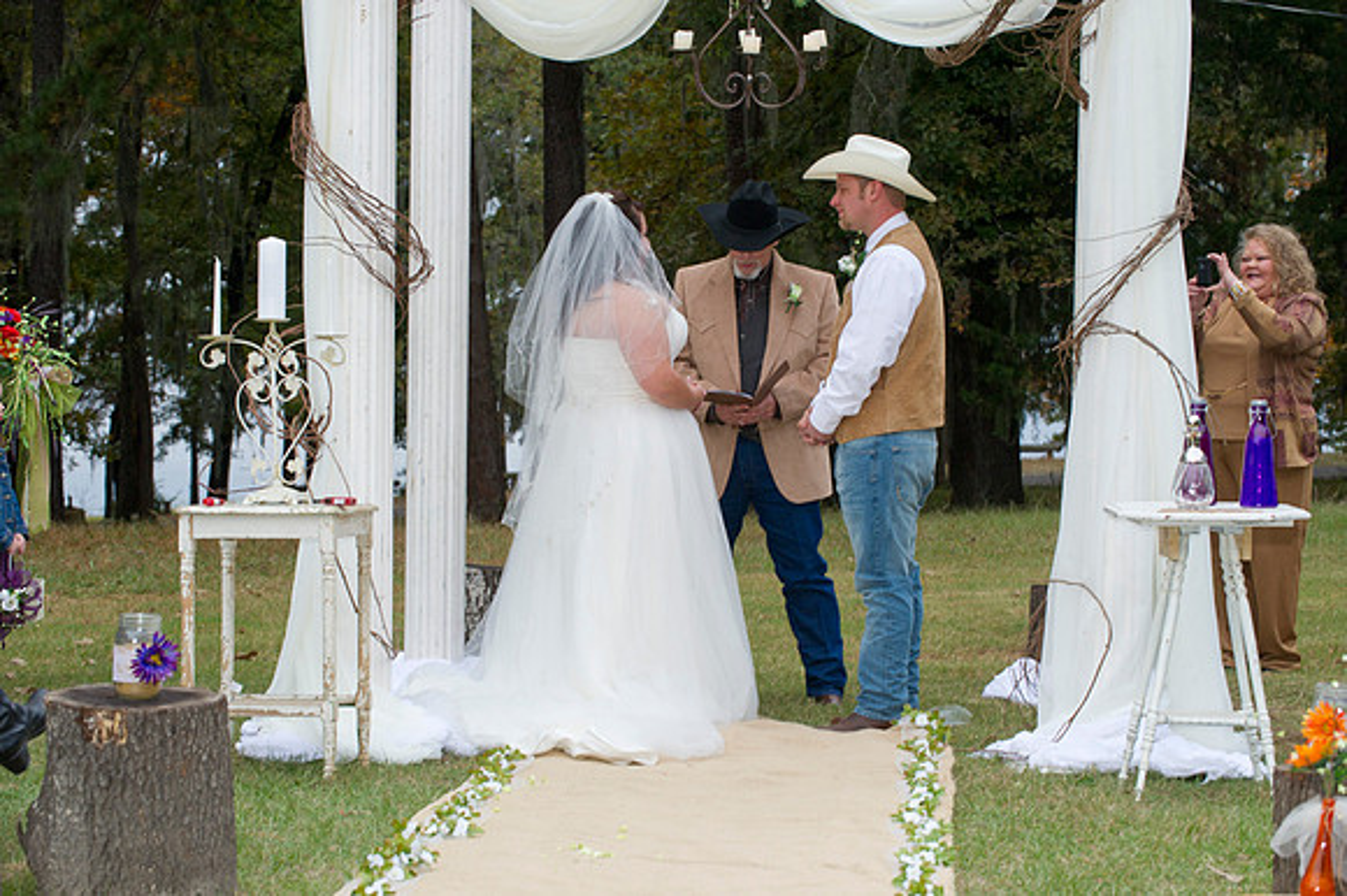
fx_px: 3926
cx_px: 674
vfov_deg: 13.0
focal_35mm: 105
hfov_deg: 19.5
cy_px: 448
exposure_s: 1/125
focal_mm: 105
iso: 800
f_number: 7.1
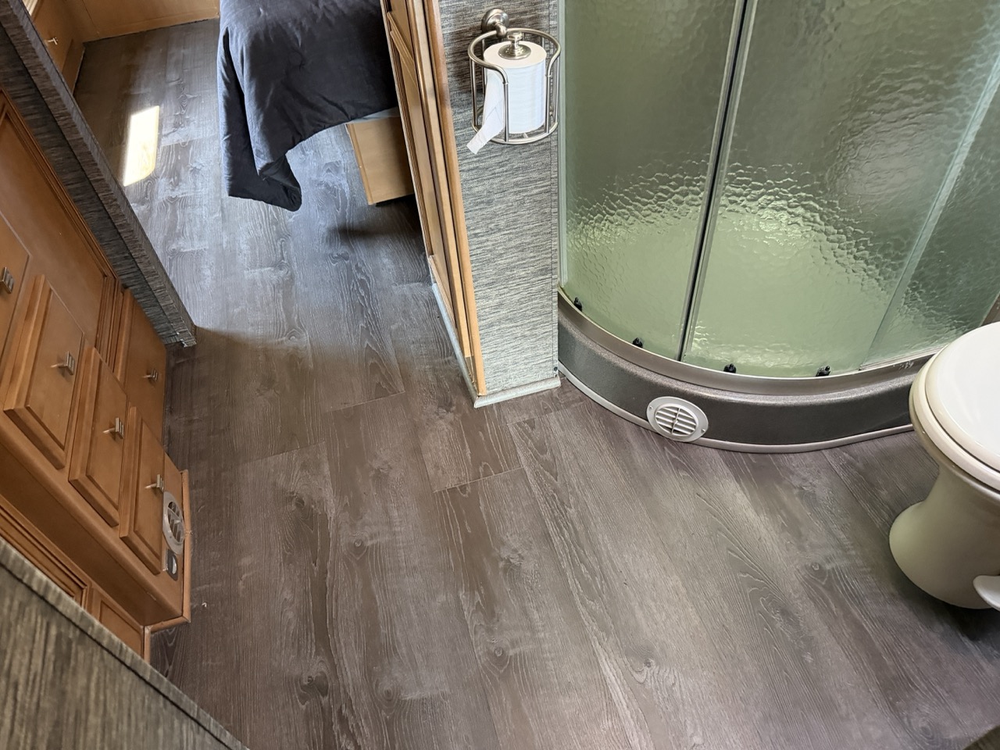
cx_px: 500
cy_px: 375
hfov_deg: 71.6
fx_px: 693
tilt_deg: -45.9
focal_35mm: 24
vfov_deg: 56.8
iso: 800
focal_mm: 6.76
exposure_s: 1/41
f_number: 1.78
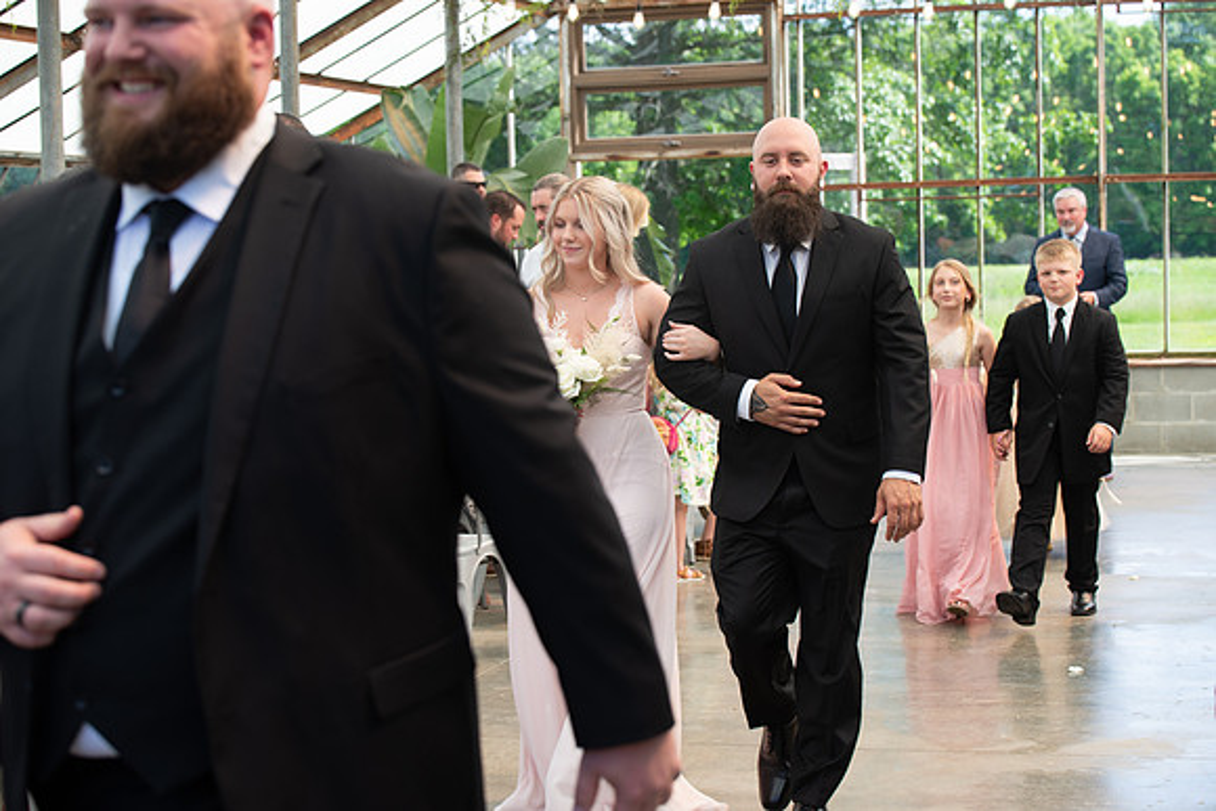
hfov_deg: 28.8
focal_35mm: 70
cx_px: 608
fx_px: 2365
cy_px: 406
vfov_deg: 19.5
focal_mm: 70
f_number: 5.6
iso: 160
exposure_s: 1/200
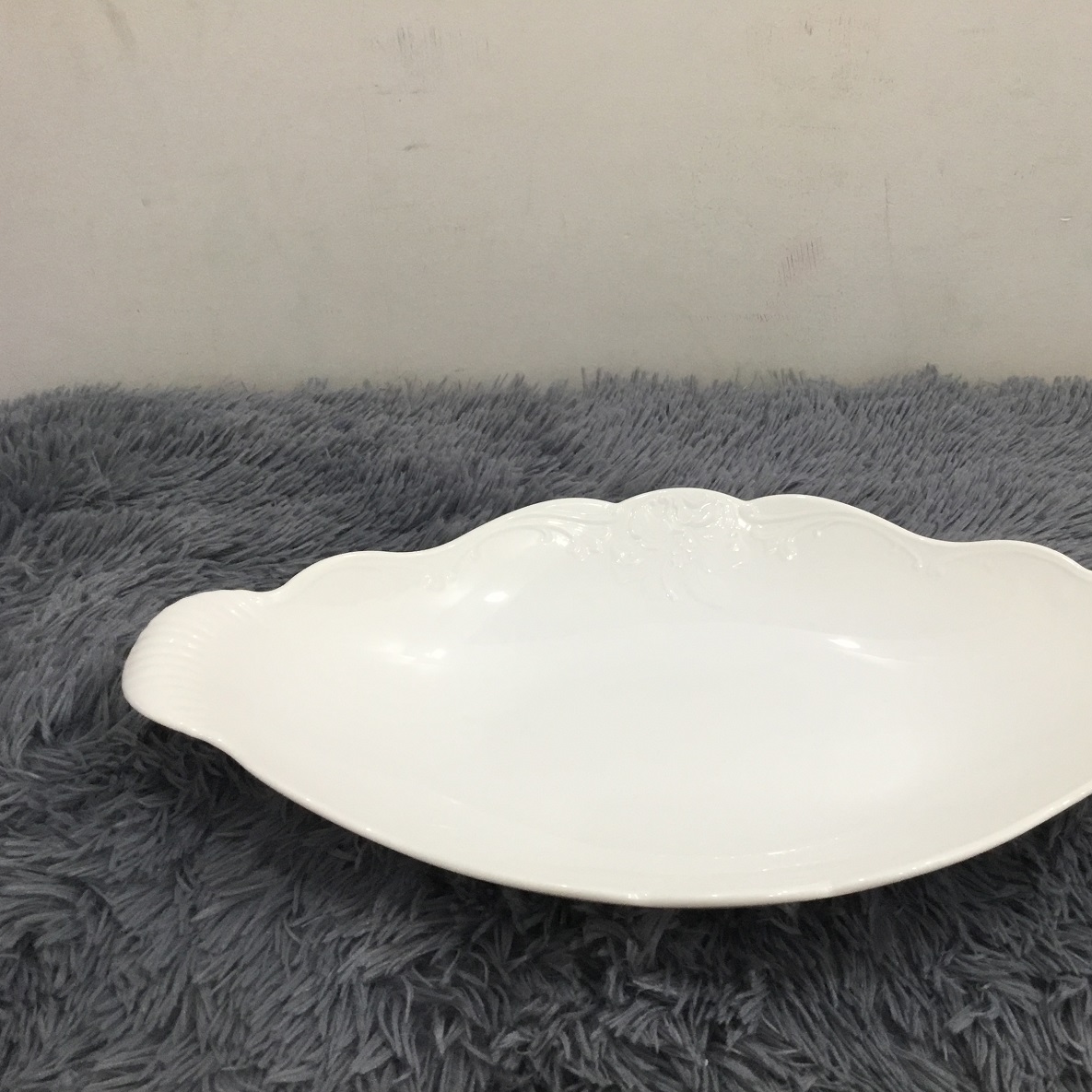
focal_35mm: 37
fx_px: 1321
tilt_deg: -35.7
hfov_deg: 44.5
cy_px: 551
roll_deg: -4.9
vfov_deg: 44.9
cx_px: 692
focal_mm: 3.3
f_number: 2.4
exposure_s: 1/33
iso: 64
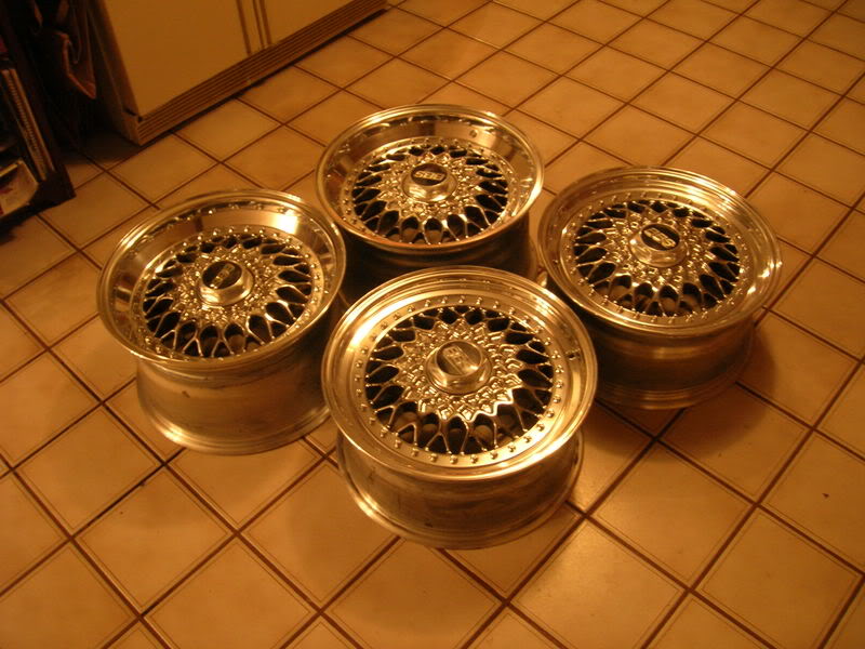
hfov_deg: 54.0
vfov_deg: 41.8
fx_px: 850
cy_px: 324
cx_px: 432
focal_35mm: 34
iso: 121
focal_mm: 5.7
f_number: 2.9
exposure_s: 1/2.9
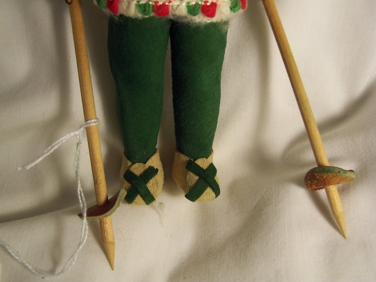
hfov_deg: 50.1
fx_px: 402
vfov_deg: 38.7
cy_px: 141
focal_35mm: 37
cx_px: 188
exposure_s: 1/125
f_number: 2.8
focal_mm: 5.6
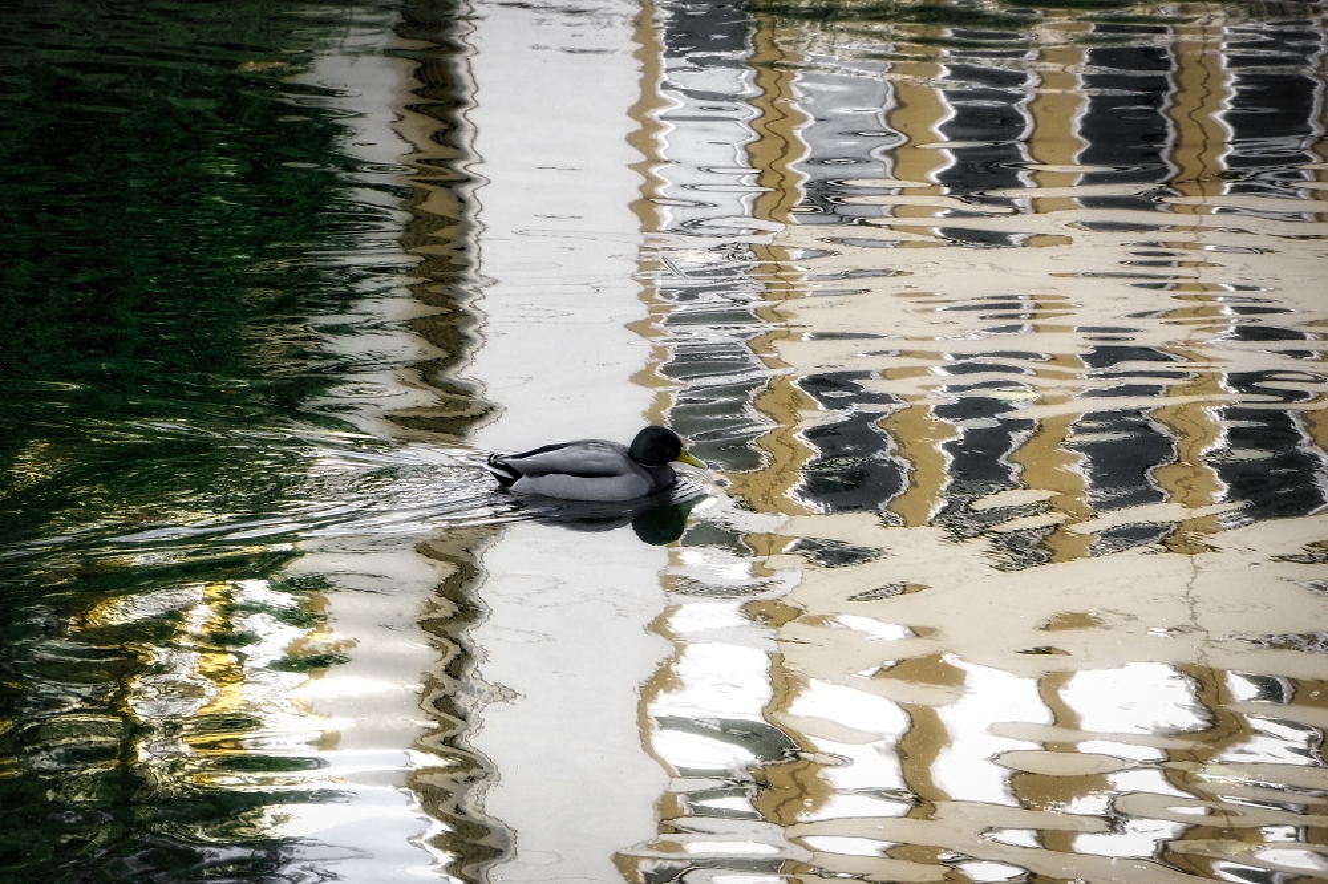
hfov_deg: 14.5
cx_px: 664
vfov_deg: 9.7
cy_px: 442
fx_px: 5236
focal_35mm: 142
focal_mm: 95
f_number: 10
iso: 1600
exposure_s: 1/250
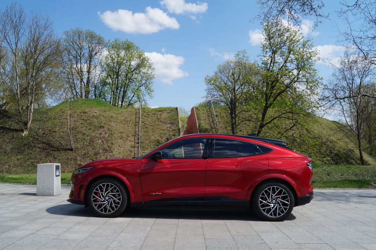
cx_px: 188
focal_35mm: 33
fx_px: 344
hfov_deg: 57.3
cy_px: 125
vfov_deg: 39.9
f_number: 13
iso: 100
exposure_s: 1/125
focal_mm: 22
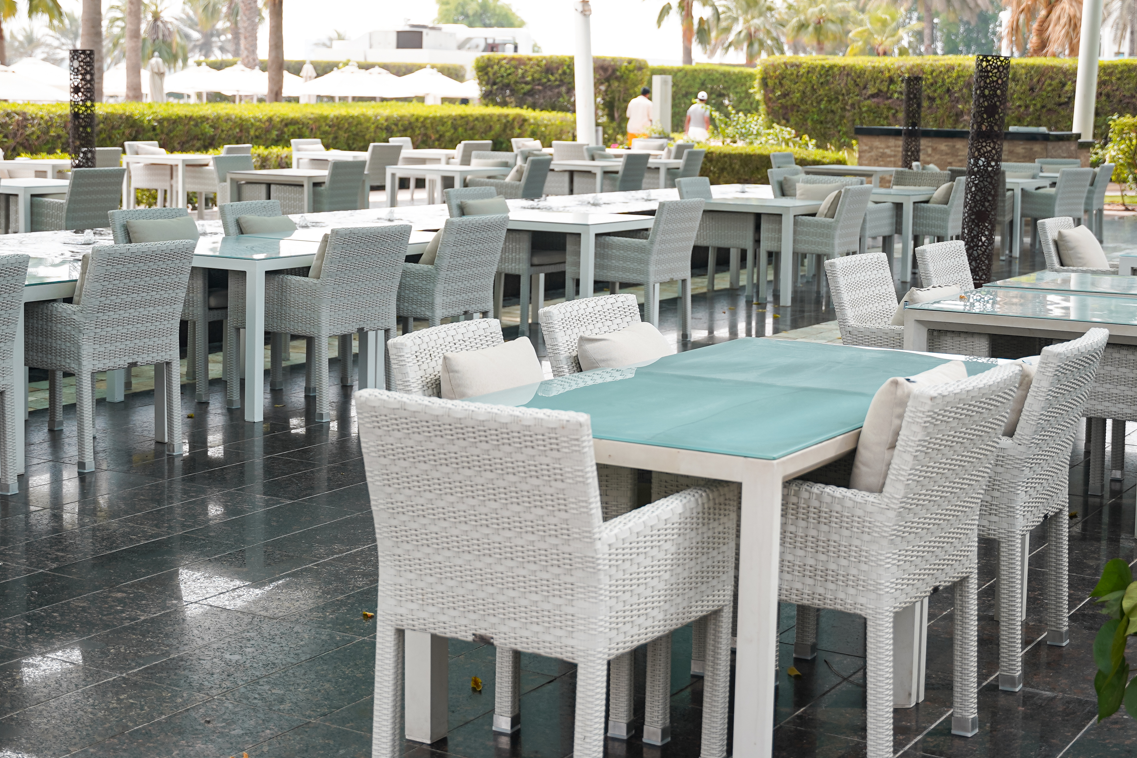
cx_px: 542
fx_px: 1815
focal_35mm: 57
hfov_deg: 34.8
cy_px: 256
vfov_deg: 23.5
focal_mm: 36.3
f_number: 2.8
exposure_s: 1/640
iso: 125
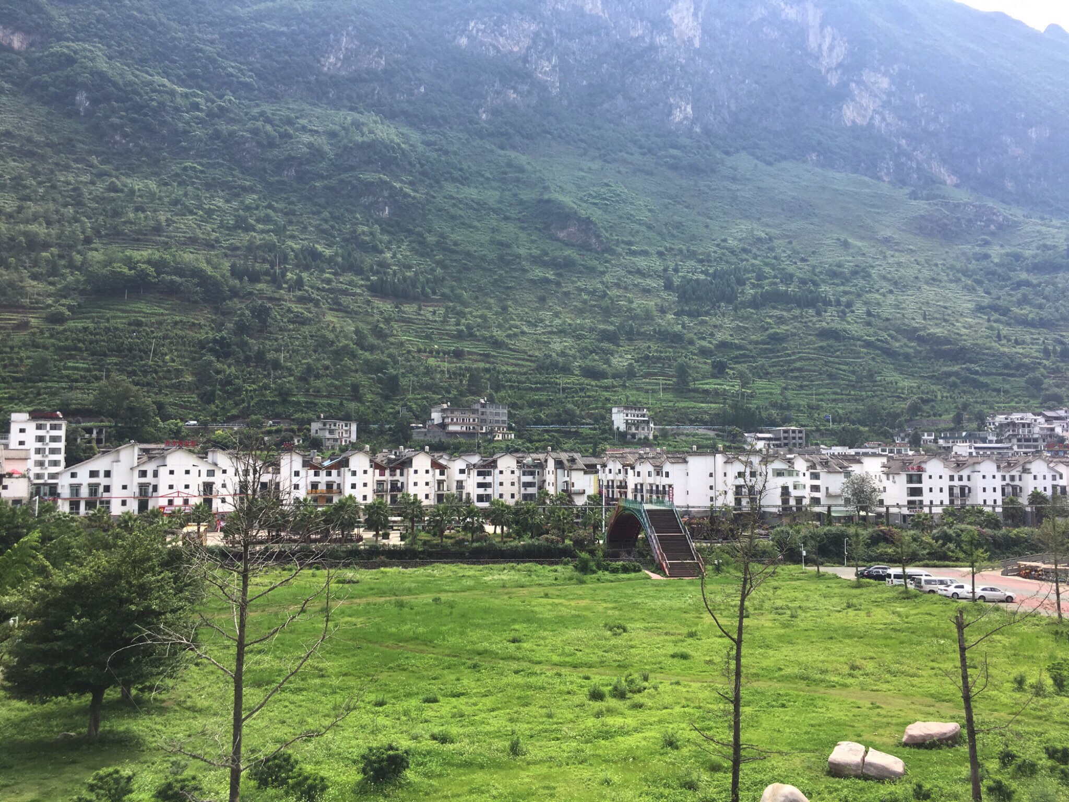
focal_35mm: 29
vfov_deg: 48.2
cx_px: 534
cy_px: 401
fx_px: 896
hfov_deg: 61.7
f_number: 2.2
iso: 25
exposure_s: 1/986
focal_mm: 4.15
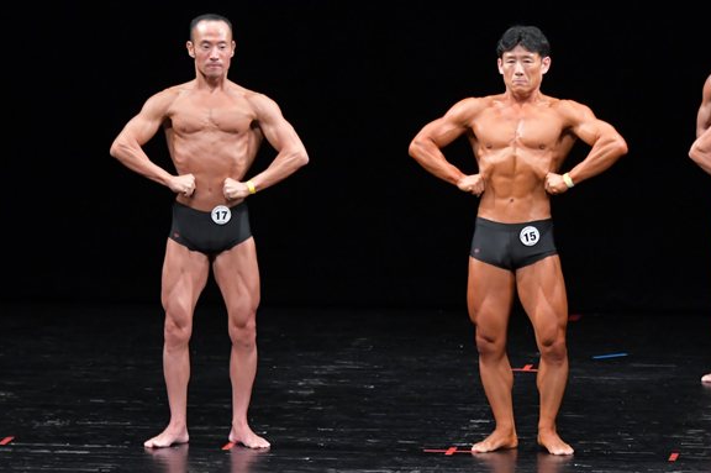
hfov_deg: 7.1
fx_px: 5762
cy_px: 279
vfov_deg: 4.7
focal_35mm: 292
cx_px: 450
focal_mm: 145
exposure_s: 1/400
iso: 3200
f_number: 5.6
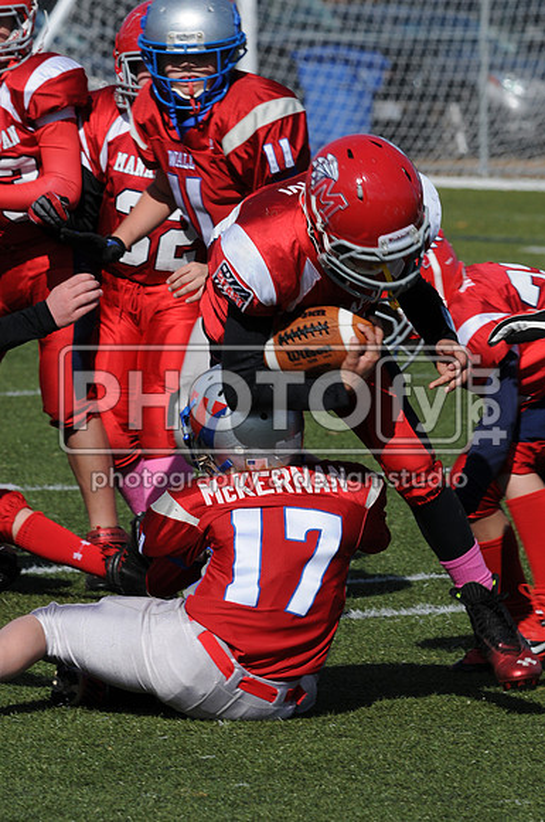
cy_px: 411
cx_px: 272
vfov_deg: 4.6
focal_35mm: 450
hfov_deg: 3.0
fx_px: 10249
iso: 200
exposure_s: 1/500
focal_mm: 300
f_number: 11
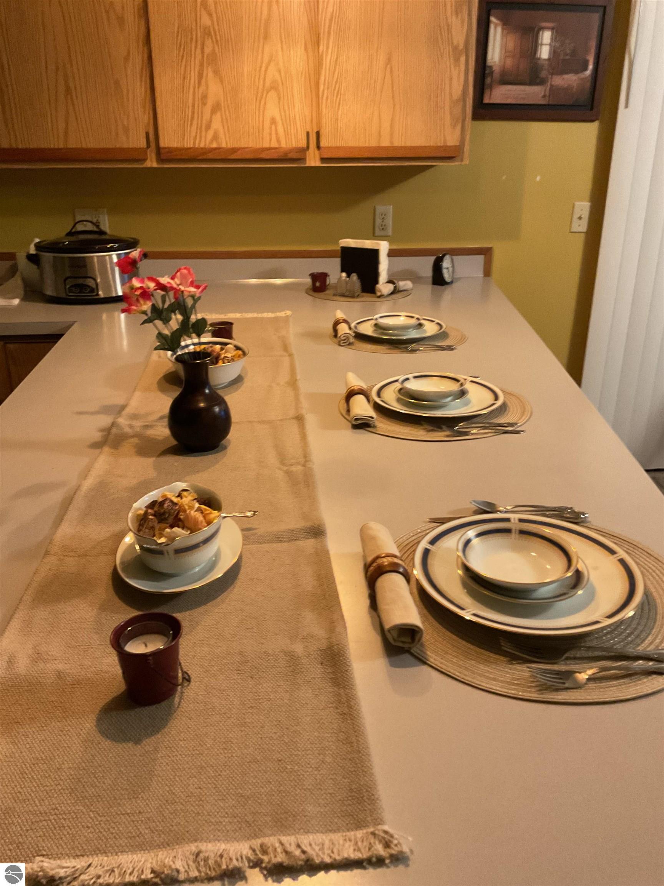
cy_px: 443
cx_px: 332
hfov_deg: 48.2
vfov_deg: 61.7
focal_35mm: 29
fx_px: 742
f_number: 1.8
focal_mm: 3
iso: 320
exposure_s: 1/40
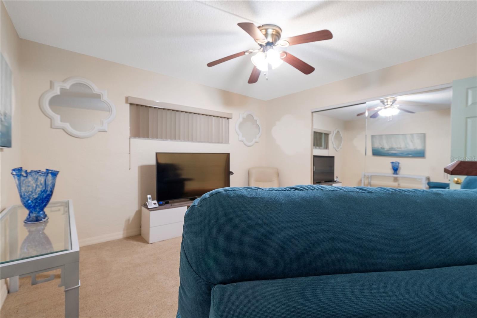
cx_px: 238
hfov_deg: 100.4
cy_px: 159
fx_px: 199
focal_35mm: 15
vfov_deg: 77.3
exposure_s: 1
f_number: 7.1
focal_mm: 10
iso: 320
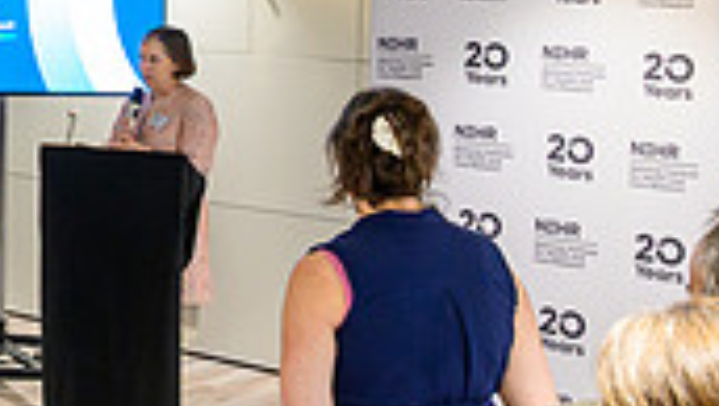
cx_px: -251
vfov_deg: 12.5
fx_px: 1831
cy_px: 37
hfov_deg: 20.1
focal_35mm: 96
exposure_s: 1/25
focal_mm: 27
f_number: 8
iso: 1800
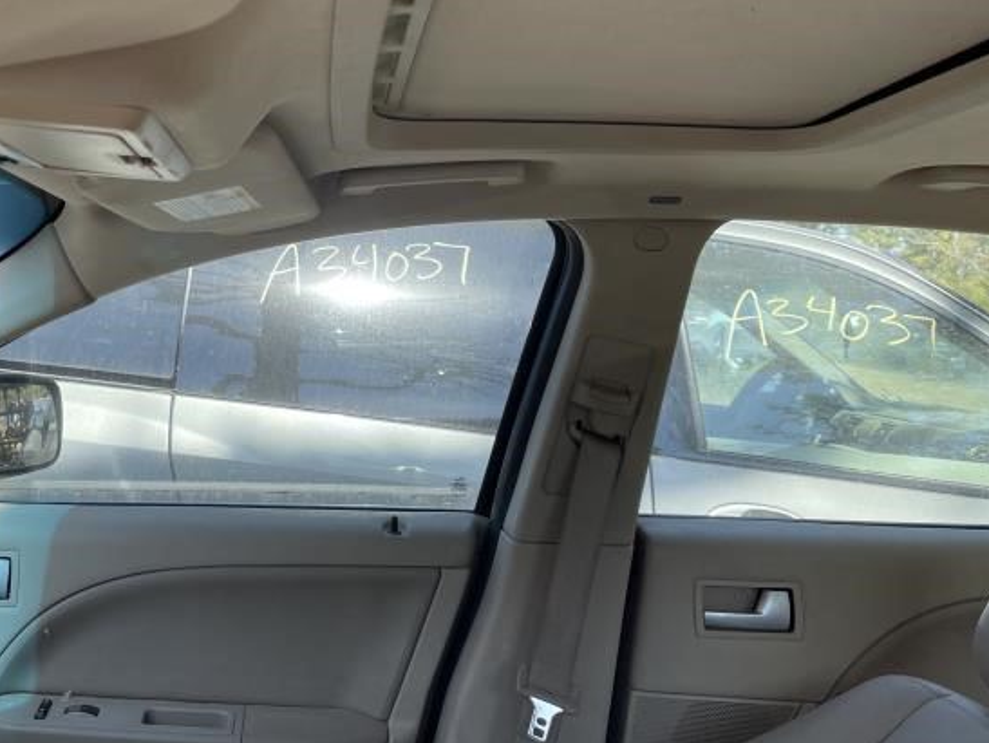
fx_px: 1086
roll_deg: +0.9
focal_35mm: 38
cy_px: 278
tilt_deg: +0.8
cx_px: 271
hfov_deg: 47.5
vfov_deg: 37.5
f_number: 1.6
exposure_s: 1/587
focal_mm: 5.1
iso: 32
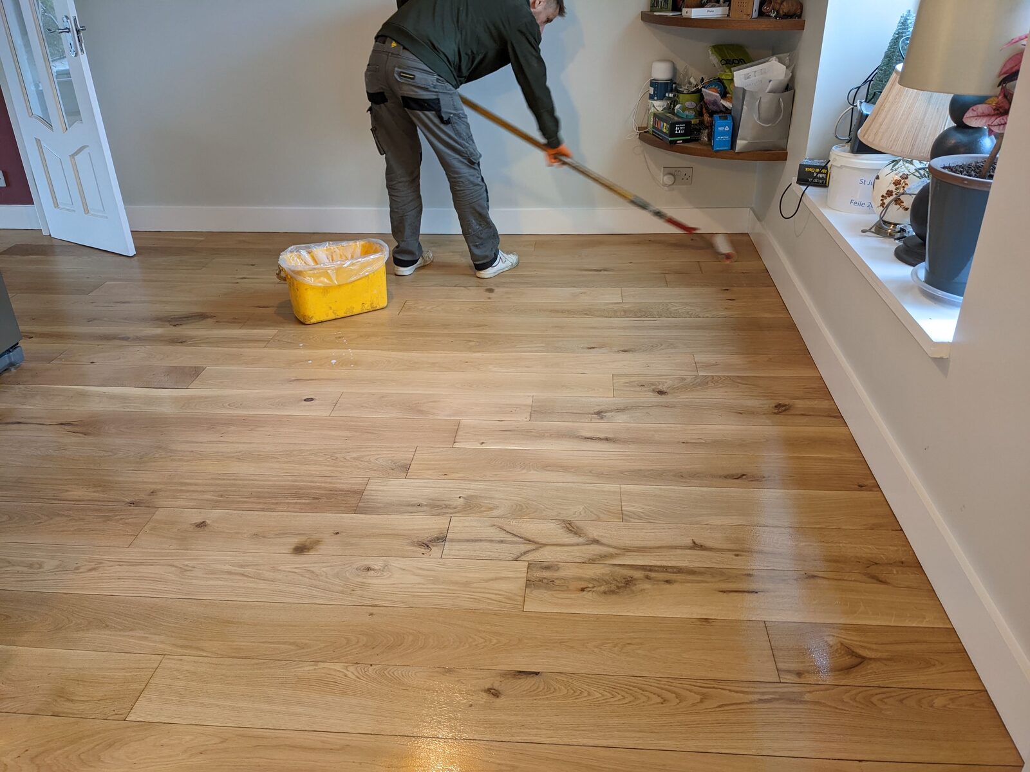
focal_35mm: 27
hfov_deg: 65.3
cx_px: 515
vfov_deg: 51.4
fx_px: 803
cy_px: 386
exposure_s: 1/40
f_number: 1.73
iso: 86
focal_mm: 4.38
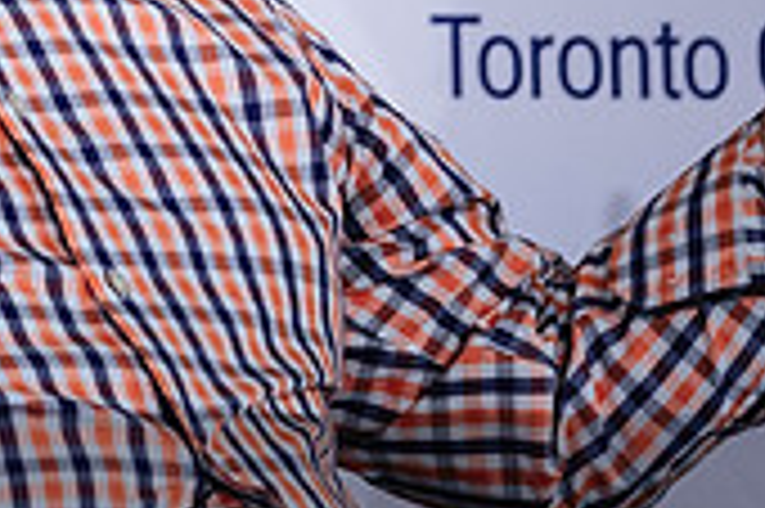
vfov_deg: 2.3
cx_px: 75
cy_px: -80
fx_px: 12907
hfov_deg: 3.4
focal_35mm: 608
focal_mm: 110.6
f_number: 2.8
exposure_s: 1/80
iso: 800
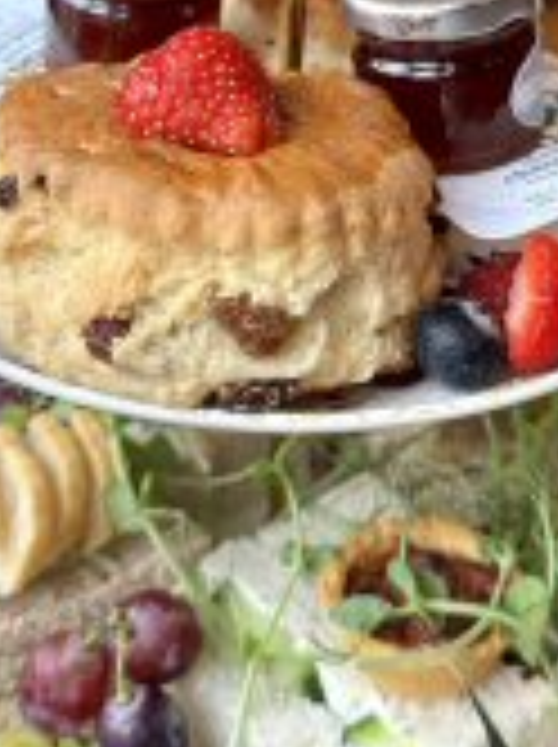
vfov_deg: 32.3
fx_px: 1250
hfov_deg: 25.2
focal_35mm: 58
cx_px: 302
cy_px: 140
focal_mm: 6.76
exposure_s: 1/100
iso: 125
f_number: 1.78
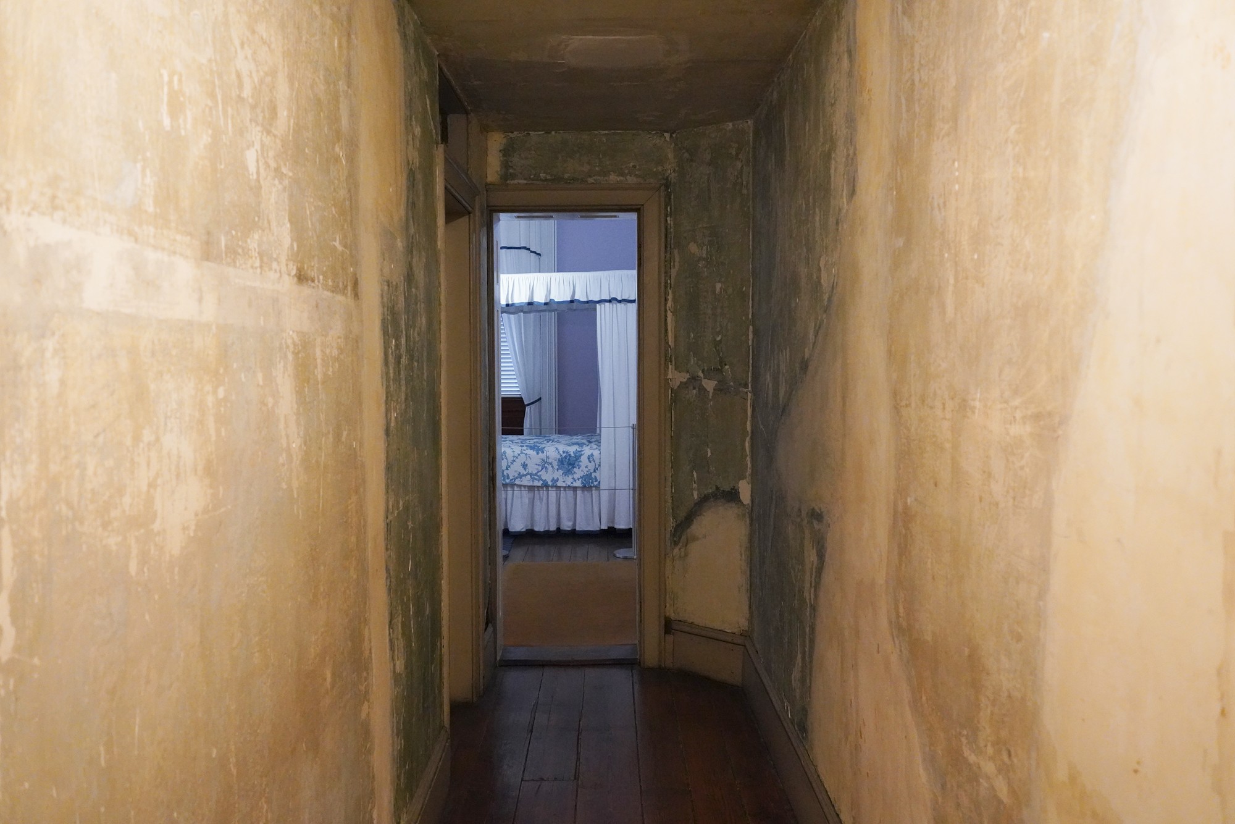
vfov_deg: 42.3
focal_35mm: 31
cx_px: 618
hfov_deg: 60.3
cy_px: 412
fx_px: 1064
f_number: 5.6
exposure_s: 1/80
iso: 8000
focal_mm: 31
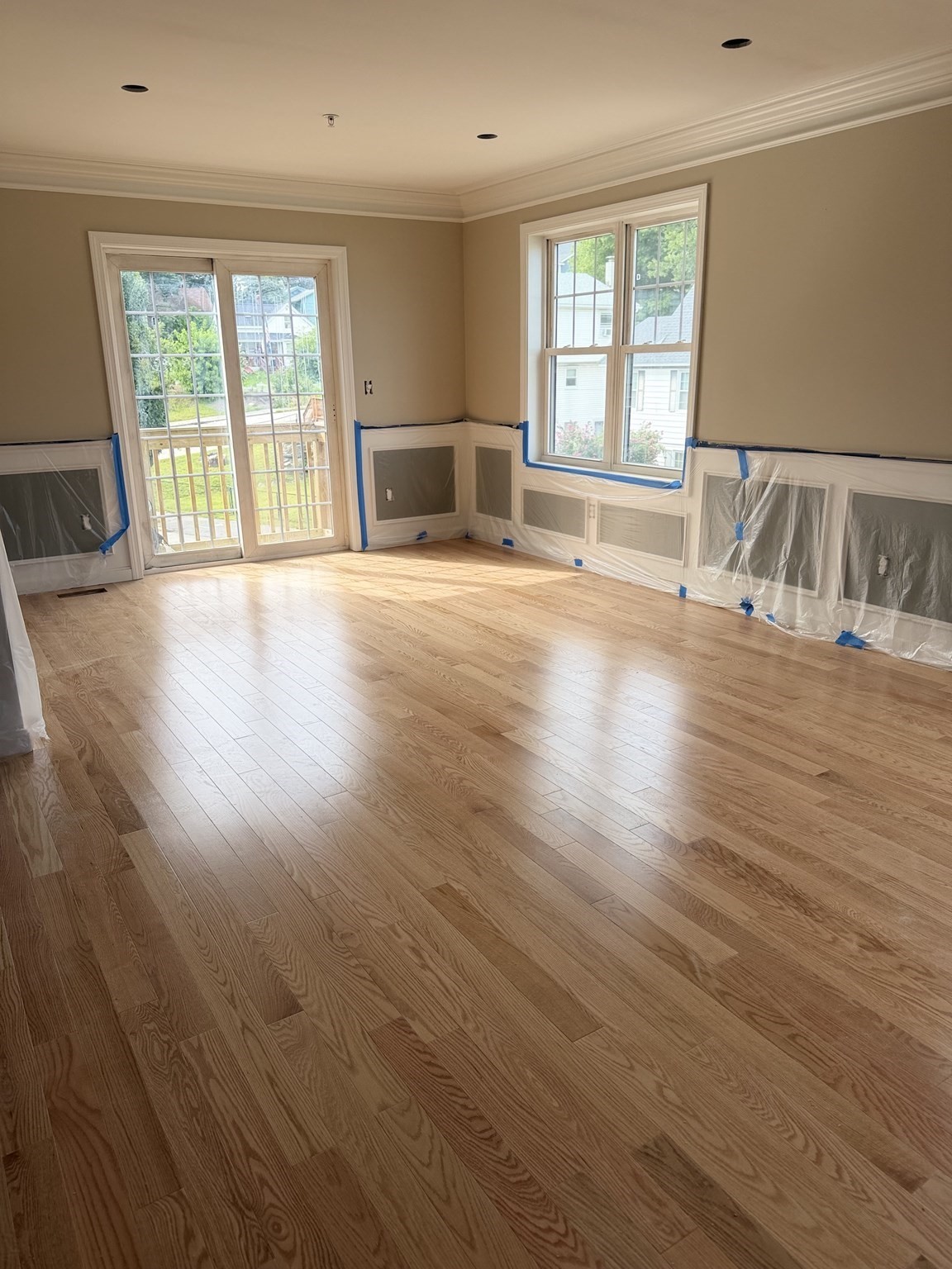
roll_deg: +0.4
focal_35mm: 24
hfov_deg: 56.8
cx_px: 476
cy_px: 634
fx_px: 880
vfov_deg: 71.6
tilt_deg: -15.5
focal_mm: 6.76
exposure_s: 1/473
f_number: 1.78
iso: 80
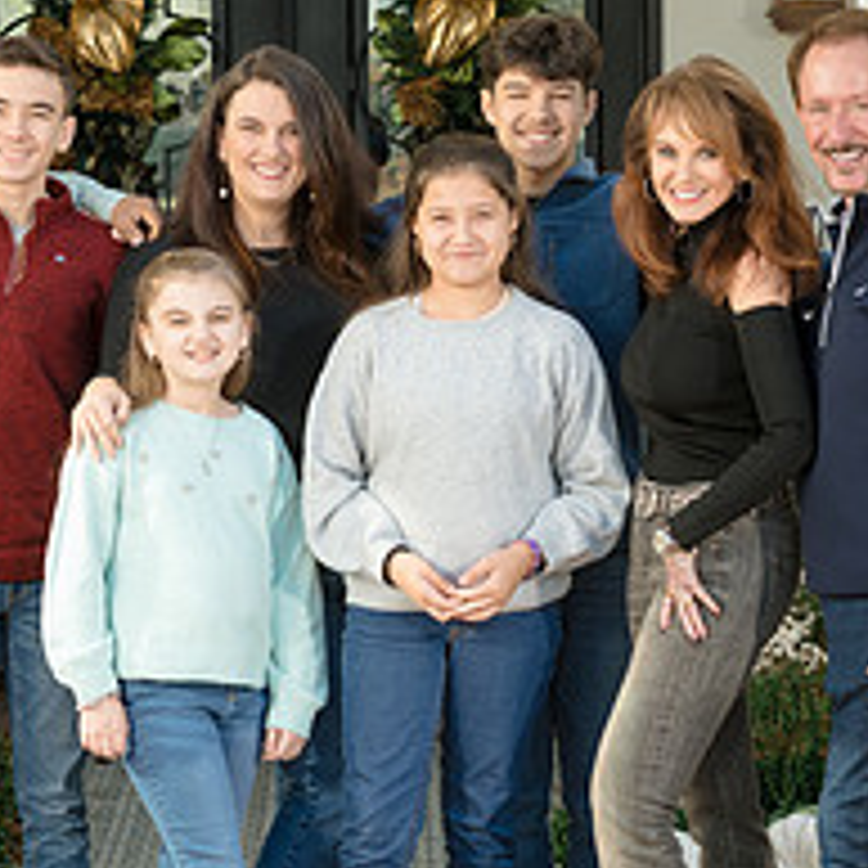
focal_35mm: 204
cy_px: 492
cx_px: 270
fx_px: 5787
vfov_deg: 8.6
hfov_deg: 8.6
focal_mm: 80
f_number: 7.1
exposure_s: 1/250
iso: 400
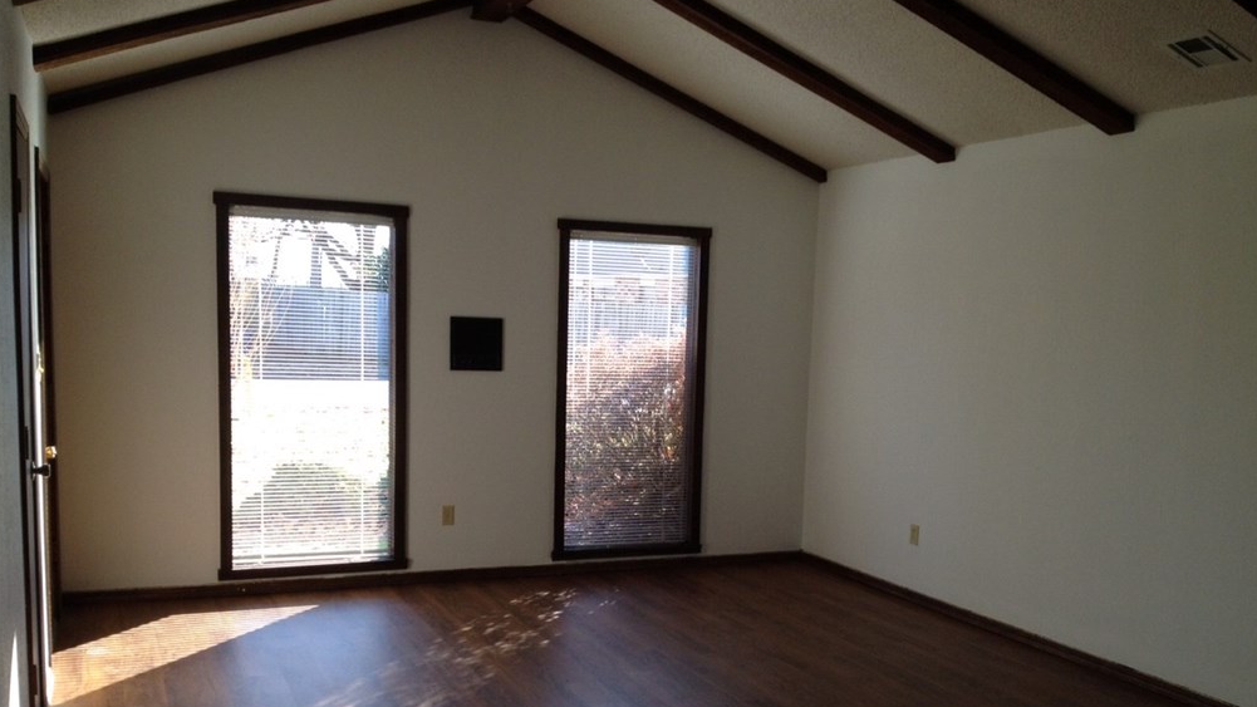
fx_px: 1300
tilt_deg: -8.5
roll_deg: -2.0
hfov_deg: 51.6
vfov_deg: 30.3
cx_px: 637
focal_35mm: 39
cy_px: 443
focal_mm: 4.28
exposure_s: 1/120
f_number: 2.4
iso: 80
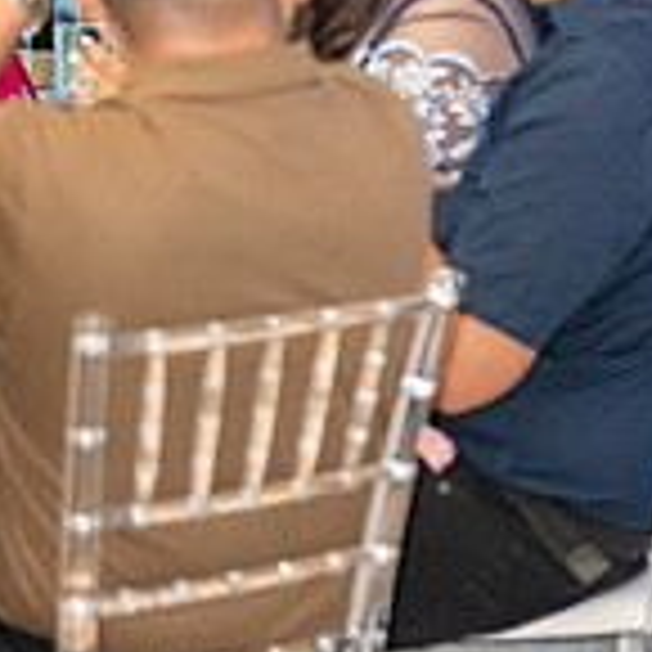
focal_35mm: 207
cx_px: 1403
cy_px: -39
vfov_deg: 8.4
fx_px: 4411
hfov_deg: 8.0
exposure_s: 1/160
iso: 1000
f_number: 3.2
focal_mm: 55
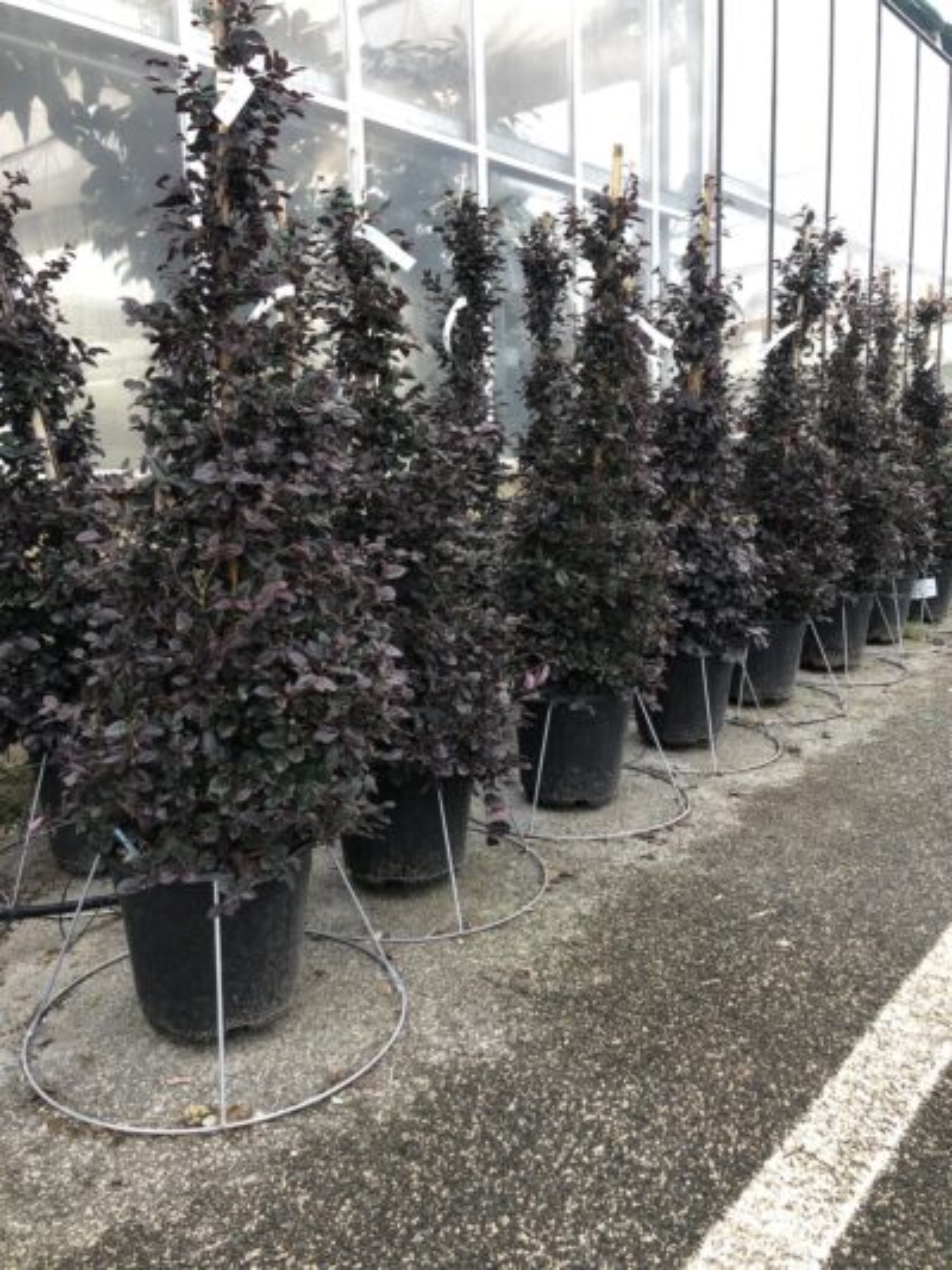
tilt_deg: -9.5
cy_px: 635
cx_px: 476
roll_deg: +1.3
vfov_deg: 63.4
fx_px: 1026
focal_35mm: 28
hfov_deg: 49.8
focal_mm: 4
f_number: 1.8
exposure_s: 1/108
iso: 20
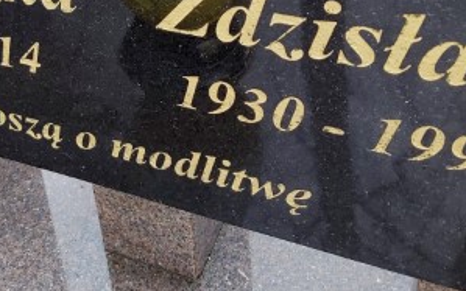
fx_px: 749
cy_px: -30
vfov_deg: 20.9
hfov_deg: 33.9
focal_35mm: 59
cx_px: 118
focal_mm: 3.92
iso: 64
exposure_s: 1/100
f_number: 1.7
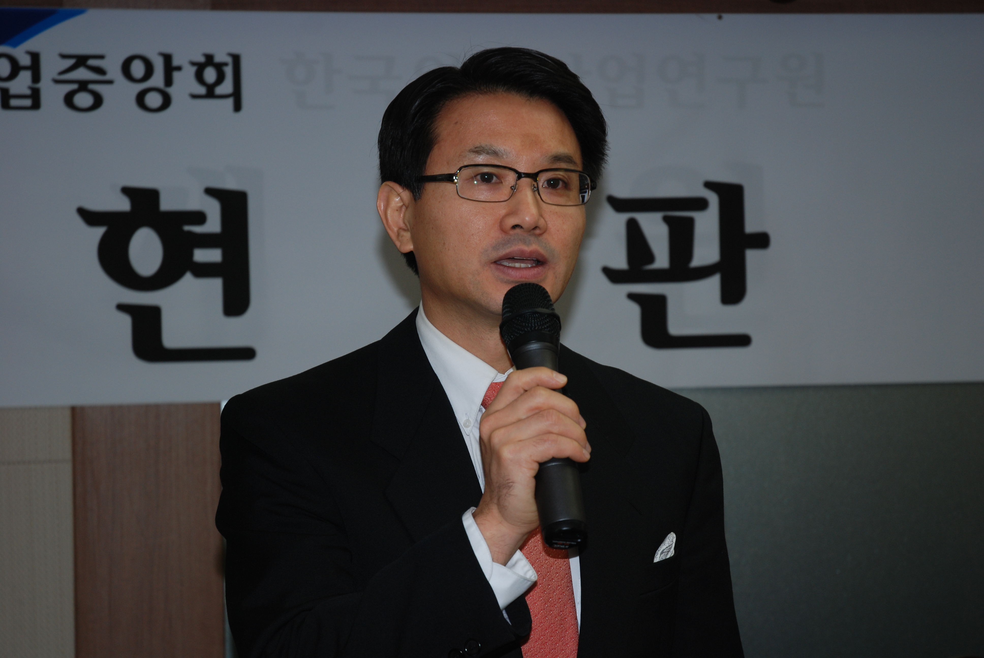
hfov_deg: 27.0
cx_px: 492
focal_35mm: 75
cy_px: 329
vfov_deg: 18.2
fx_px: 2052
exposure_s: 1/60
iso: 200
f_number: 4.5
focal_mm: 50
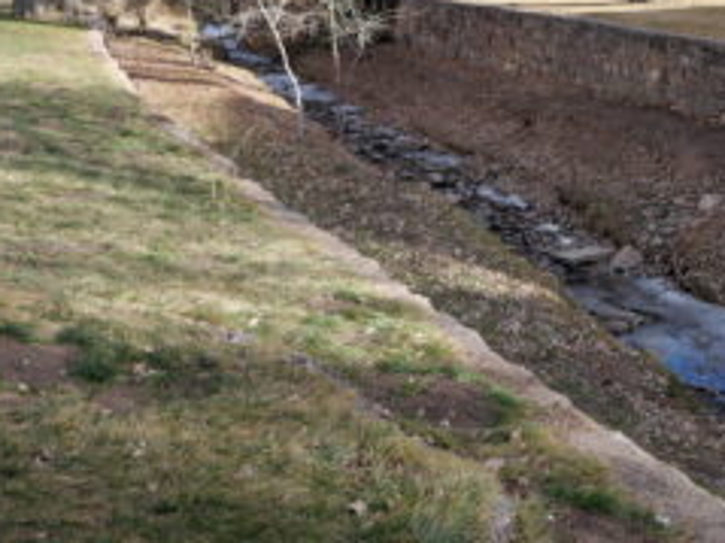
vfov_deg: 21.9
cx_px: 379
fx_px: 1403
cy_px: 221
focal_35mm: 67
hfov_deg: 29.0
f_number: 6.3
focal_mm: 20
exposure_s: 1/250
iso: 200
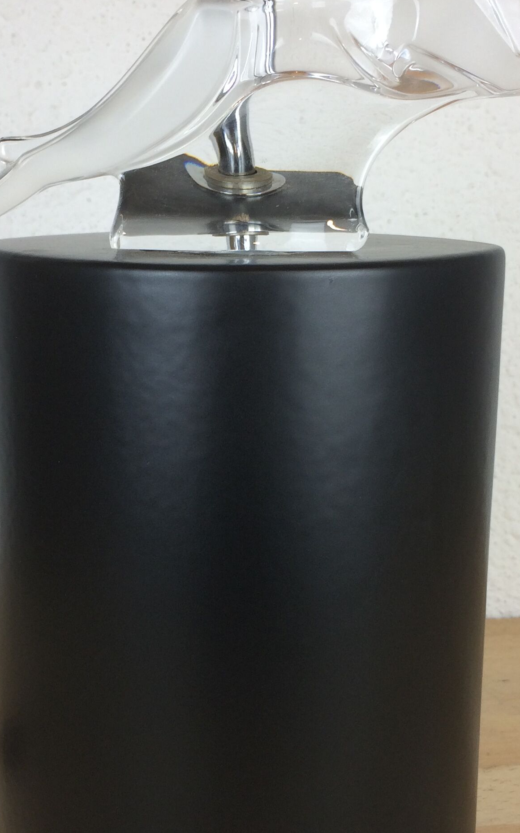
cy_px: 462
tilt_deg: -15.8
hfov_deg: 24.0
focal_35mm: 54
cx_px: 236
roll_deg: +1.3
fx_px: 1225
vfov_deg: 37.5
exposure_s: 1/50
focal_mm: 4.15
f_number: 2.2
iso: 40
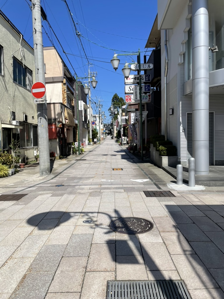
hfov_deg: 53.1
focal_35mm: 26
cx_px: 112
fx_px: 224
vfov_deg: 67.3
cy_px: 150
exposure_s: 1/4292
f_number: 1.6
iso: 32
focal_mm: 4.2
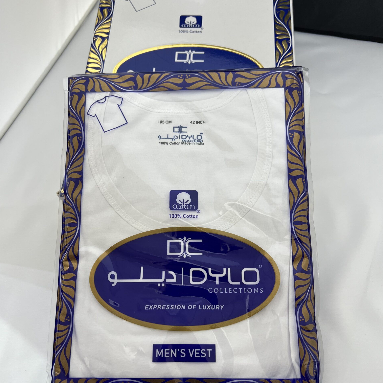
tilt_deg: -55.2
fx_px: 388
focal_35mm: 31
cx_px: 192
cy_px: 203
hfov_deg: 52.5
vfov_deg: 52.5
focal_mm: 5.7
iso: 80
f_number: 1.5
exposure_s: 1/100
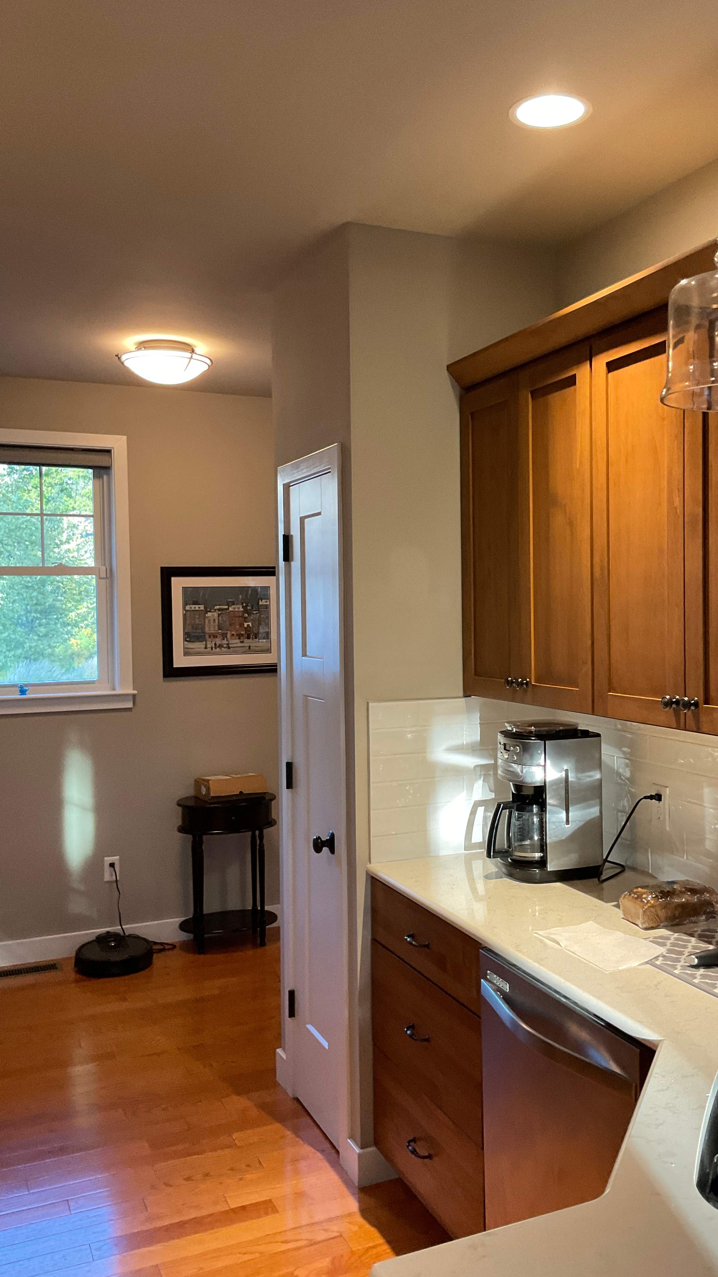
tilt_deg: -0.4
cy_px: 637
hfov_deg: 36.5
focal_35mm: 32
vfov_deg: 61.0
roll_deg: -1.9
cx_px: 430
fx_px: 1083
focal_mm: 3
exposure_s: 1/60
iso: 125
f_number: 1.8
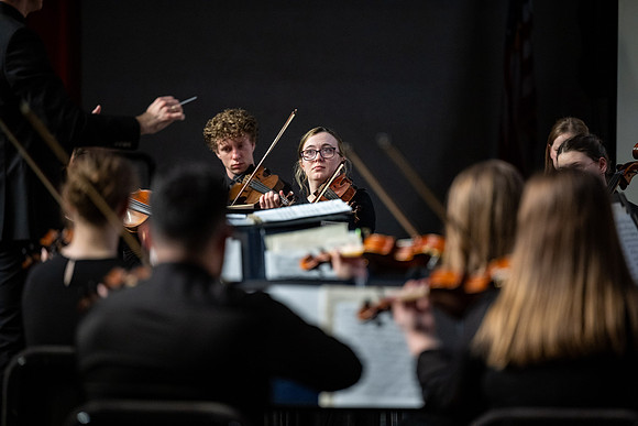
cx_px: 319
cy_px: 213
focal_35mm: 200
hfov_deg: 10.3
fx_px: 3545
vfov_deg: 6.9
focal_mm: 200
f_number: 2.8
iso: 1600
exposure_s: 1/500
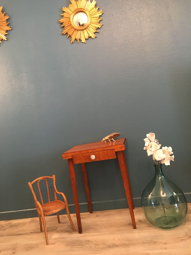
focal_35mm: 29
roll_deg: +10.6
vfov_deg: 61.7
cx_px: 96
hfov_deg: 48.2
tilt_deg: -2.2
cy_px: 128
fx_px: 213
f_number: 2.2
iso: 200
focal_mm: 4.15
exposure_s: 1/20
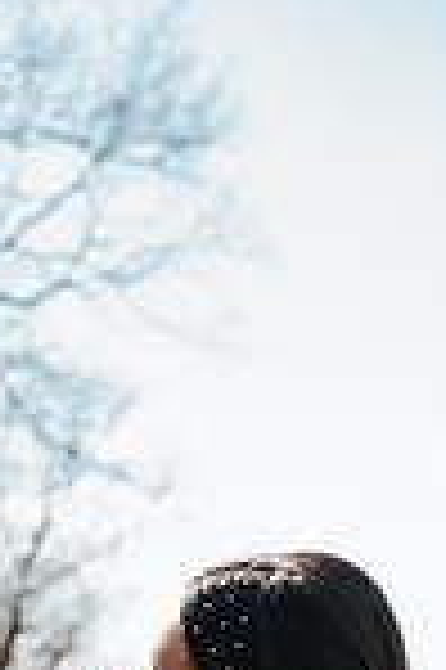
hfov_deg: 12.8
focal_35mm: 106
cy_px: 958
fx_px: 1974
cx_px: 99
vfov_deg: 17.6
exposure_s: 1/640
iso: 100
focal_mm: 35
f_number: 2.8
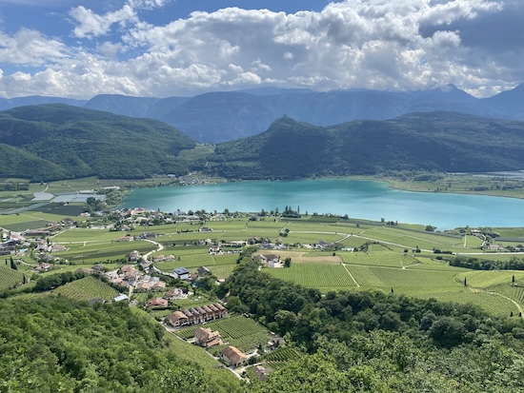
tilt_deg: -9.5
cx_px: 262
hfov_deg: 67.3
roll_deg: +0.5
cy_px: 196
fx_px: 394
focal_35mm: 26
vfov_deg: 53.1
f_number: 1.8
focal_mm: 4.25
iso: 32
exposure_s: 1/3984
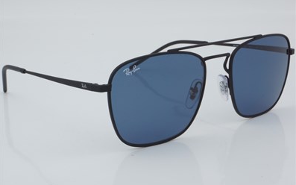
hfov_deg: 26.8
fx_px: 621
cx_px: 148
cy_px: 90
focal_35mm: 77
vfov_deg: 16.9
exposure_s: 1/4
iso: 100
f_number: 29
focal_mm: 50
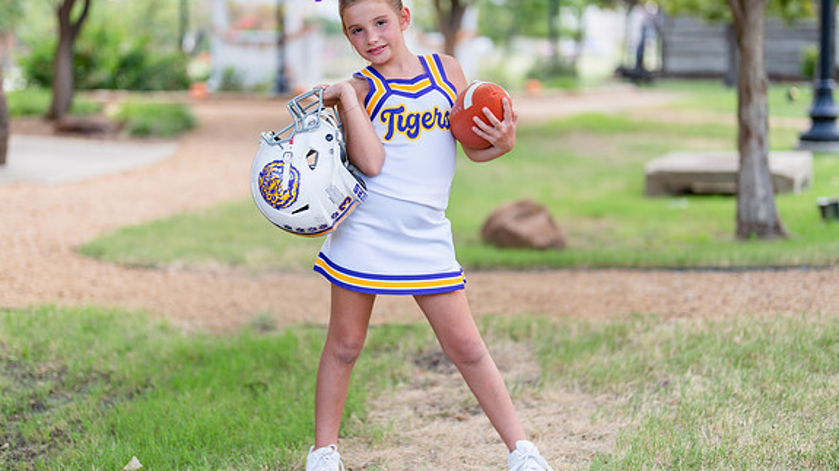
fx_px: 1334
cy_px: 194
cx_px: 417
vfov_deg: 20.0
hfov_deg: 34.9
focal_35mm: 60
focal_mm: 50
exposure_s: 1/400
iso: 100
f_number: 1.2
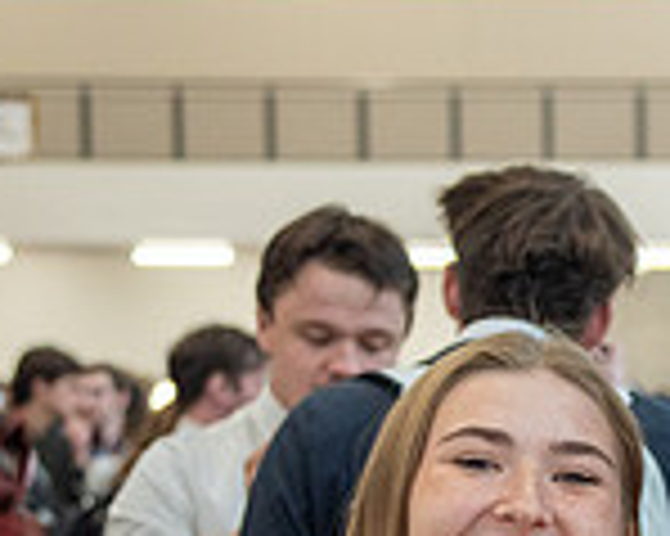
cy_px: 745
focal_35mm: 183
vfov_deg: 8.3
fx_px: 3626
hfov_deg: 10.4
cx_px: 841
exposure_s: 1/200
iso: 1000
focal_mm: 50
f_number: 4
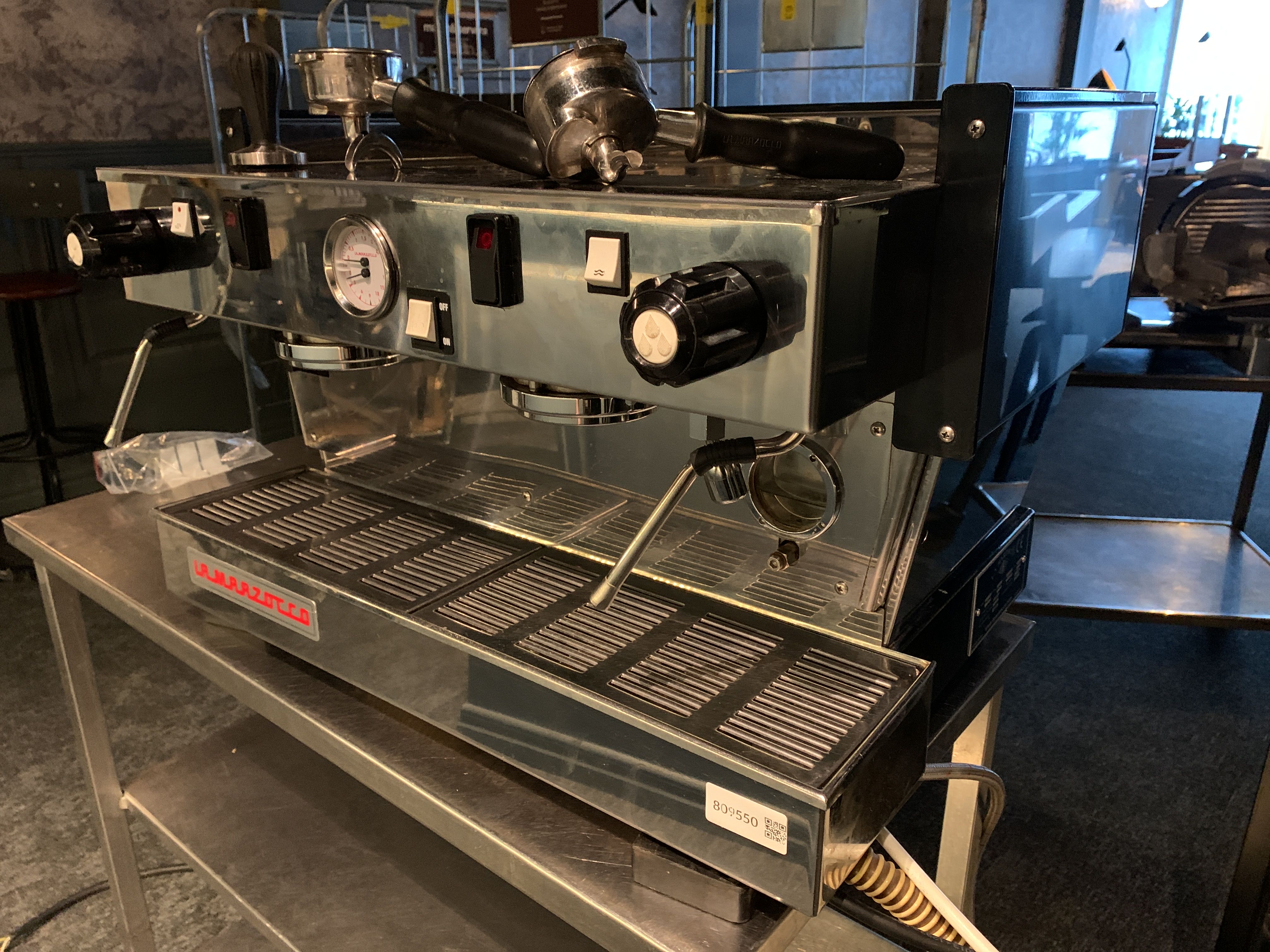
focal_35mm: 26
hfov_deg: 67.3
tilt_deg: -20.1
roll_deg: +0.6
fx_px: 954
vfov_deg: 53.1
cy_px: 476
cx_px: 635
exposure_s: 1/25
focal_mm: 4.25
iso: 640
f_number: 1.8
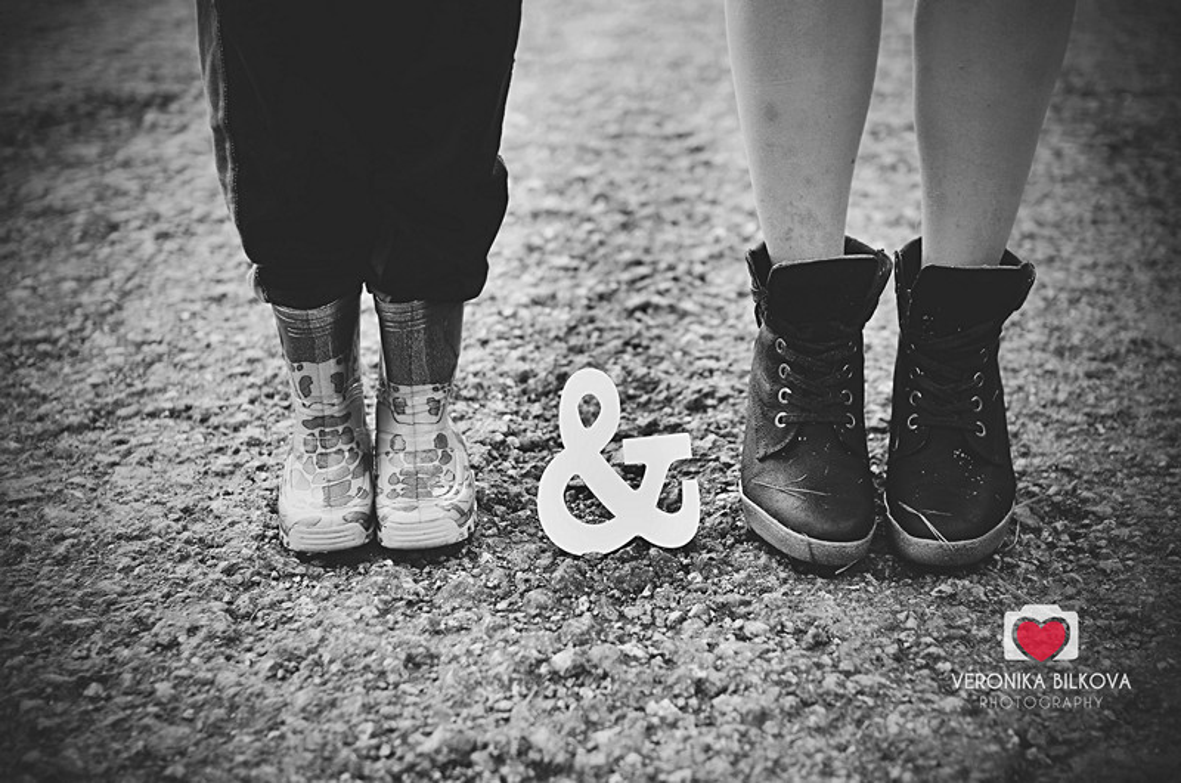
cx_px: 590
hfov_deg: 43.7
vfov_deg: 29.7
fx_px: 1473
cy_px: 392
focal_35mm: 45
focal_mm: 30
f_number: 2.2
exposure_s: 1/1600
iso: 320
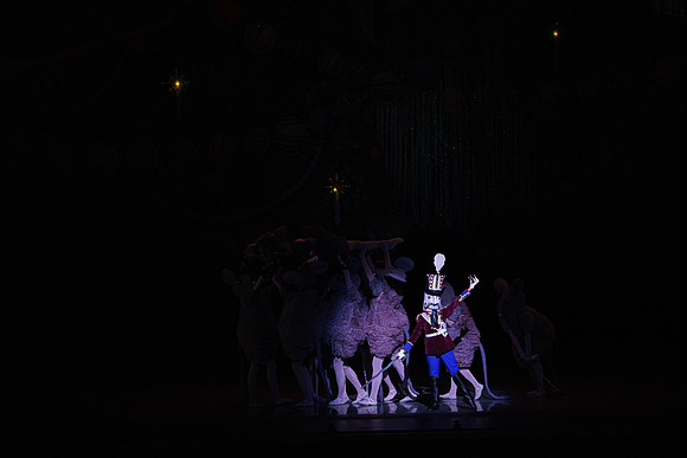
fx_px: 2577
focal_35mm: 135
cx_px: 344
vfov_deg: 10.2
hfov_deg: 15.2
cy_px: 229
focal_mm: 135
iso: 5000
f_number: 6.3
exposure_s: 1/320
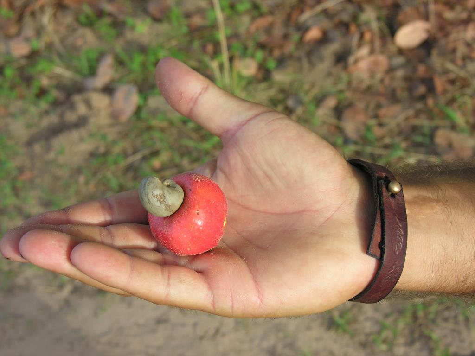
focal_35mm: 71
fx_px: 974
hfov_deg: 27.4
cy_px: 178
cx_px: 238
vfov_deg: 20.7
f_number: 4.7
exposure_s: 1/88.5
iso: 50
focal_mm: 18
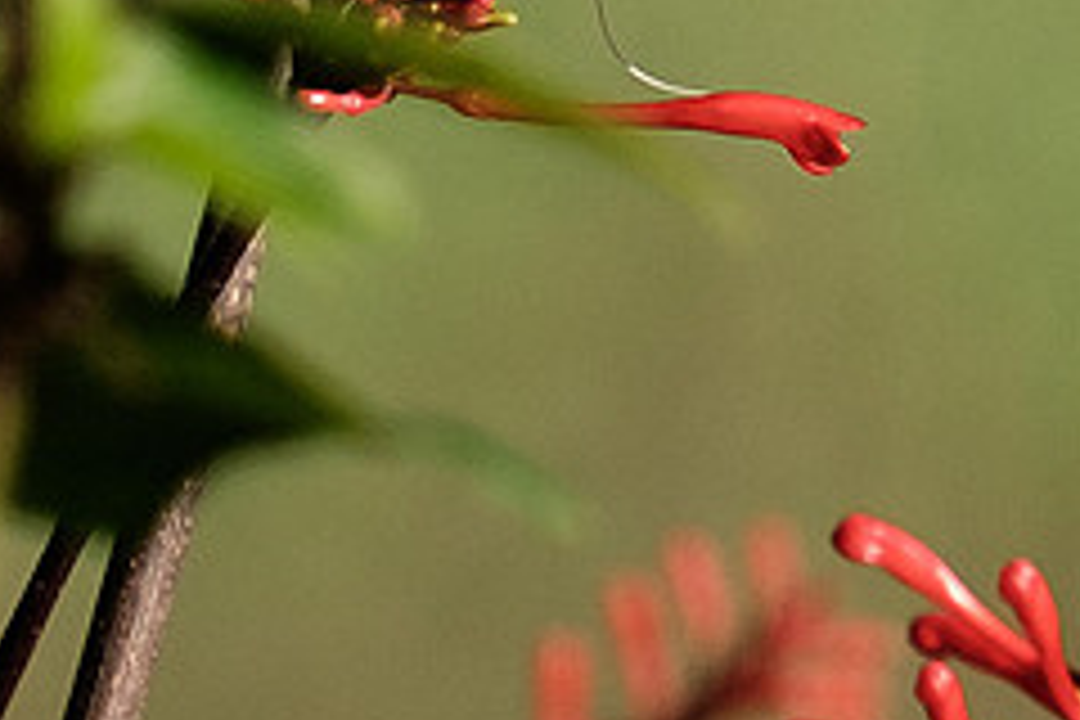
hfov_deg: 1.0
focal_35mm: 2052
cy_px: -275
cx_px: 645
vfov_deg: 0.7
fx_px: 61555
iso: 200
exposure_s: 1/1600
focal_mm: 200
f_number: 4.8
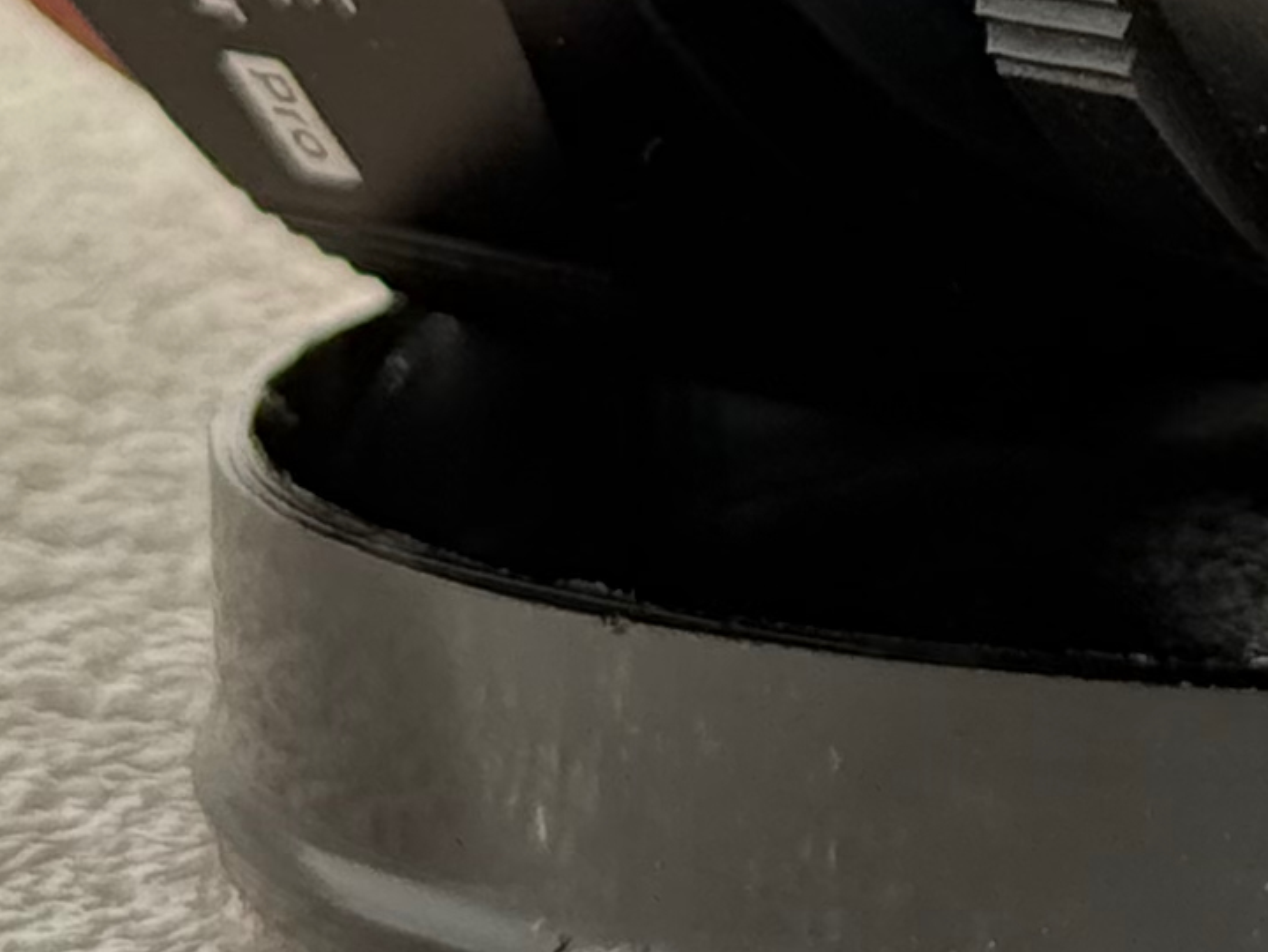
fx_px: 9859
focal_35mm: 269
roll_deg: +1.6
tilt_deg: -5.7
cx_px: 1596
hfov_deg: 7.3
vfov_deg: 5.4
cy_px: -994
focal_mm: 6.76
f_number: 1.78
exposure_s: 1/1203
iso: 100
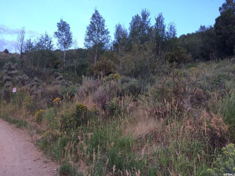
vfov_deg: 48.2
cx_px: 118
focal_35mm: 29
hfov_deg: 61.7
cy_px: 88
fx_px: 197
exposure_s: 1/120
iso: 40
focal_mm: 4.15
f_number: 2.2
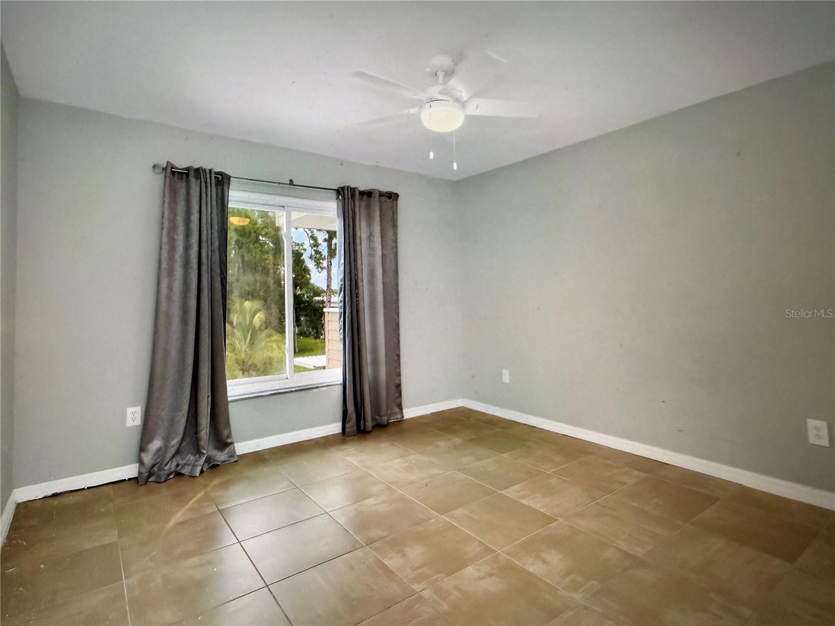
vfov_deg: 56.8
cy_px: 313
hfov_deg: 71.6
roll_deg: +0.6
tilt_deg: +0.5
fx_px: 579
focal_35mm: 24
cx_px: 418
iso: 250
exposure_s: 1/60
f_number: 2.2
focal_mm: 2.22
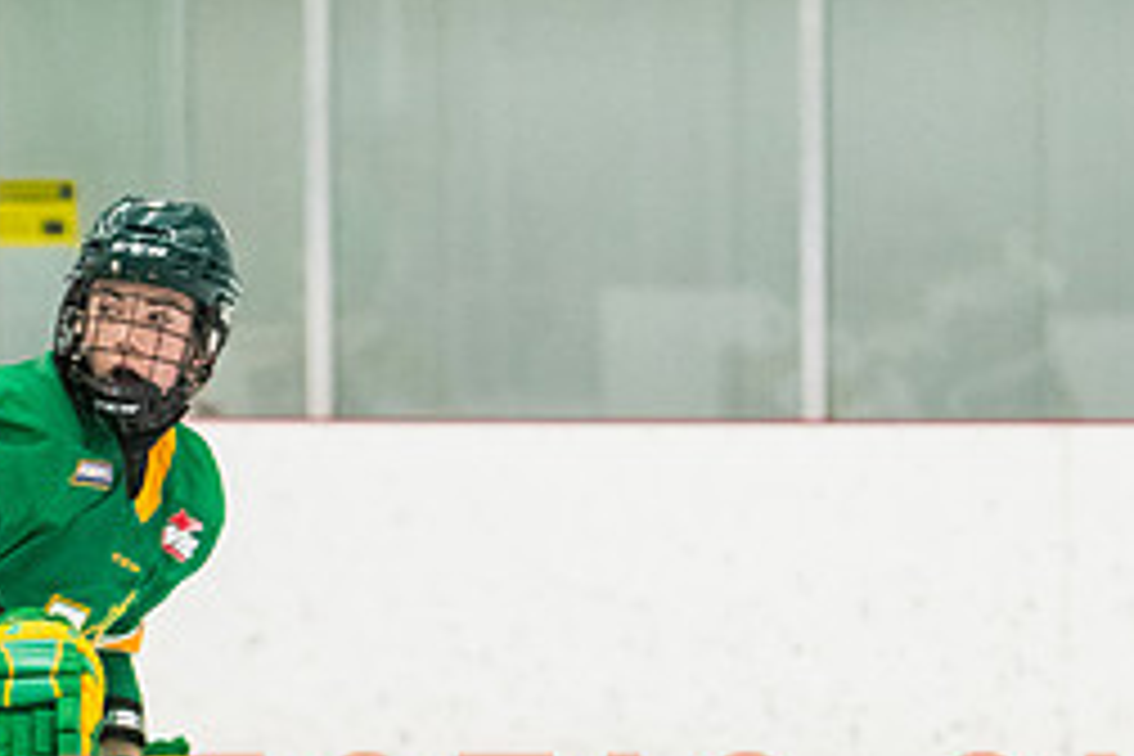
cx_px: 28
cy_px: 897
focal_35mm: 372
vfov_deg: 3.7
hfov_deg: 5.5
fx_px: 11717
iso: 3200
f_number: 2.8
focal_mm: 105
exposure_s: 1/800
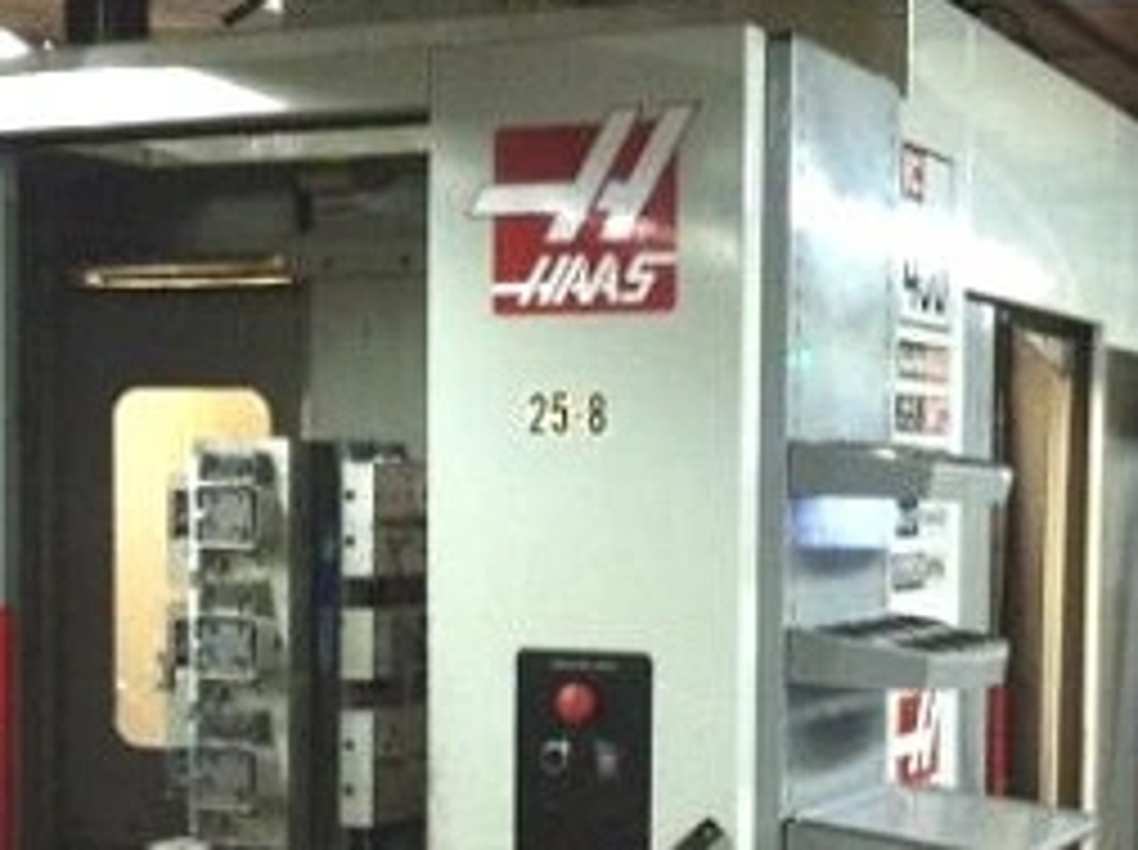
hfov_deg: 23.6
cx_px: 508
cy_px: 616
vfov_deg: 17.6
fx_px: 2725
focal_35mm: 83
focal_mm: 3.85
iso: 320
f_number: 2.8
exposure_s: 1/17
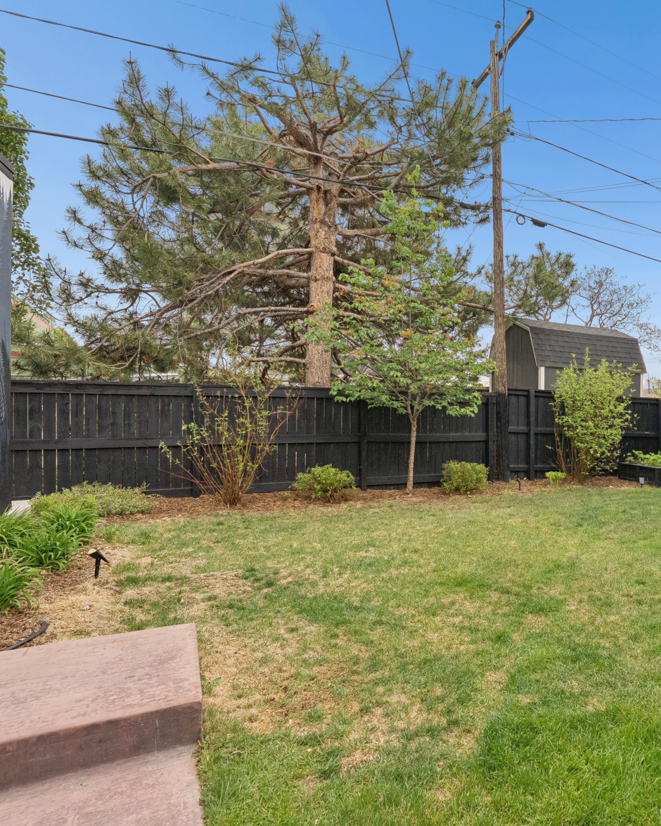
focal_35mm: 22
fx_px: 538
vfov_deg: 75.0
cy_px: 413
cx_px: 530
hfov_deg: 58.3
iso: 500
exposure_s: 1/250
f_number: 9
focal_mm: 15
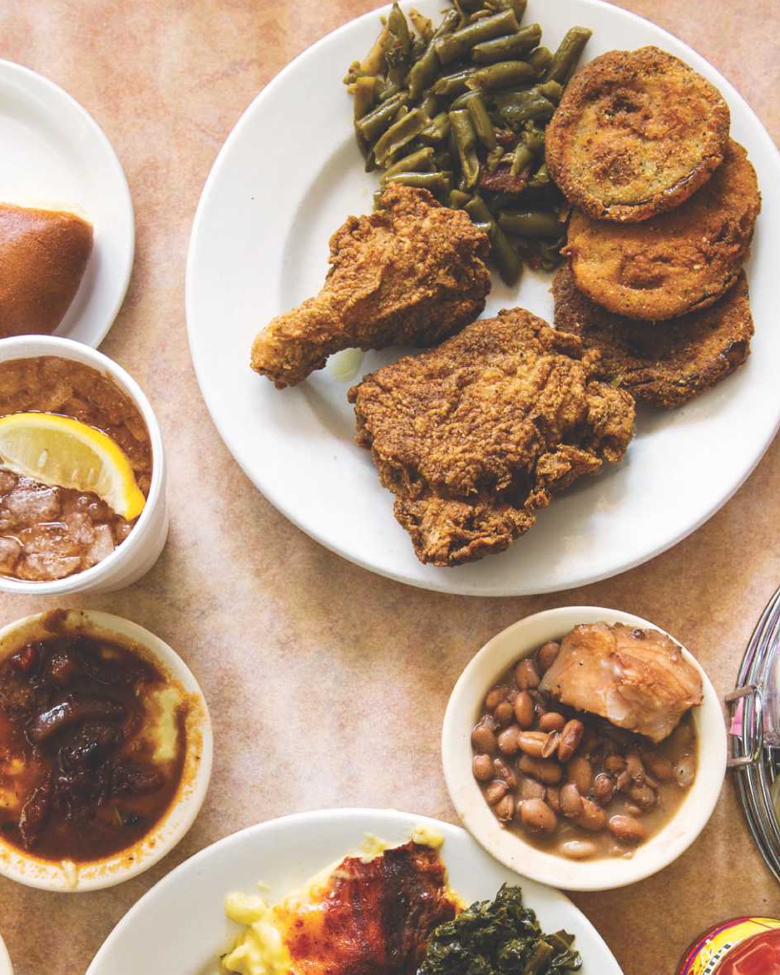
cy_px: 687
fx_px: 1702
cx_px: 352
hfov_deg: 25.8
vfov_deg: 31.6
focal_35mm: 59
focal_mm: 36
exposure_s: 1/200
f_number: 5
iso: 800
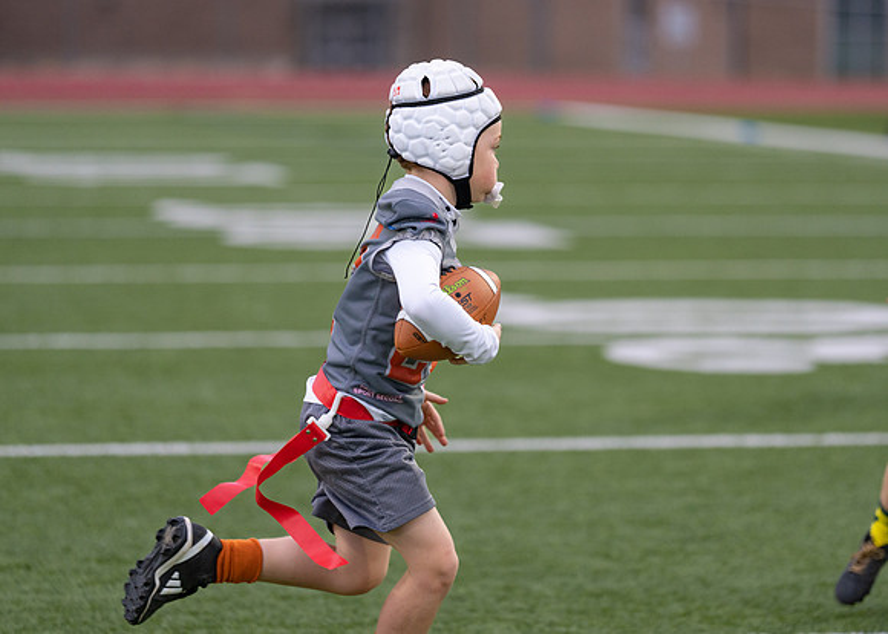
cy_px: 292
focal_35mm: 193
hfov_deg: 10.4
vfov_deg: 7.4
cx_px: 489
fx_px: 4870
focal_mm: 164
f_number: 2.8
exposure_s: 1/1000
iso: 800
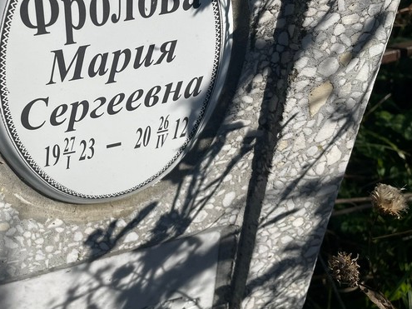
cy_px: 84
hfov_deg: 42.8
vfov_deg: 33.8
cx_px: 85
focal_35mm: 42
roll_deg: +0.4
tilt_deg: -33.0
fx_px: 500
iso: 32
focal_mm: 4.2
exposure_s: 1/7813
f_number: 1.6
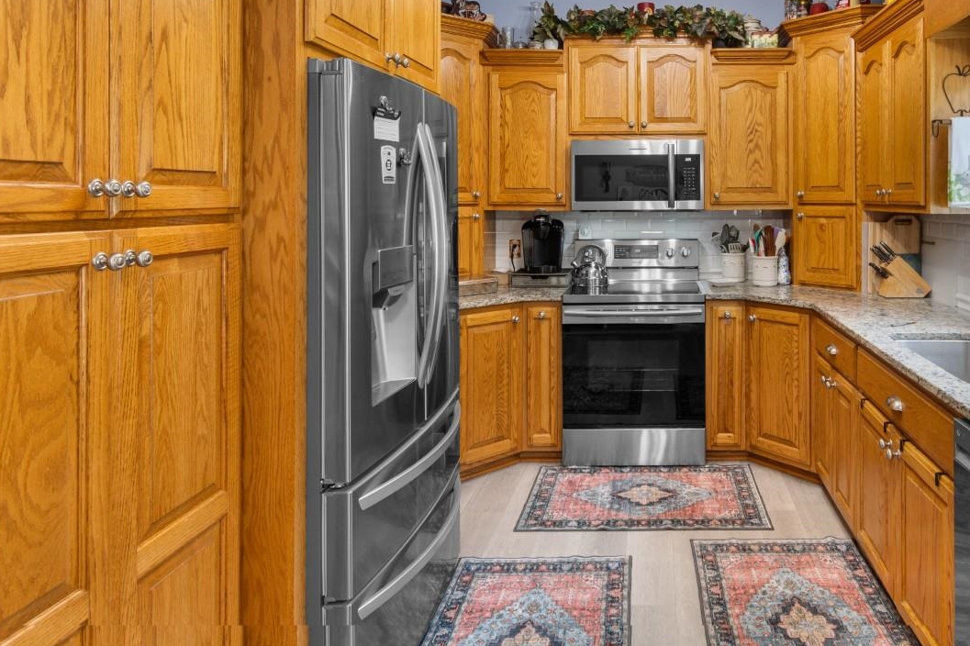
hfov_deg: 73.8
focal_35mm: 23
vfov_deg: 53.4
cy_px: 190
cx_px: 647
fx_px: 619
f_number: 4.5
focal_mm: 10
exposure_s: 1/10
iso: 100
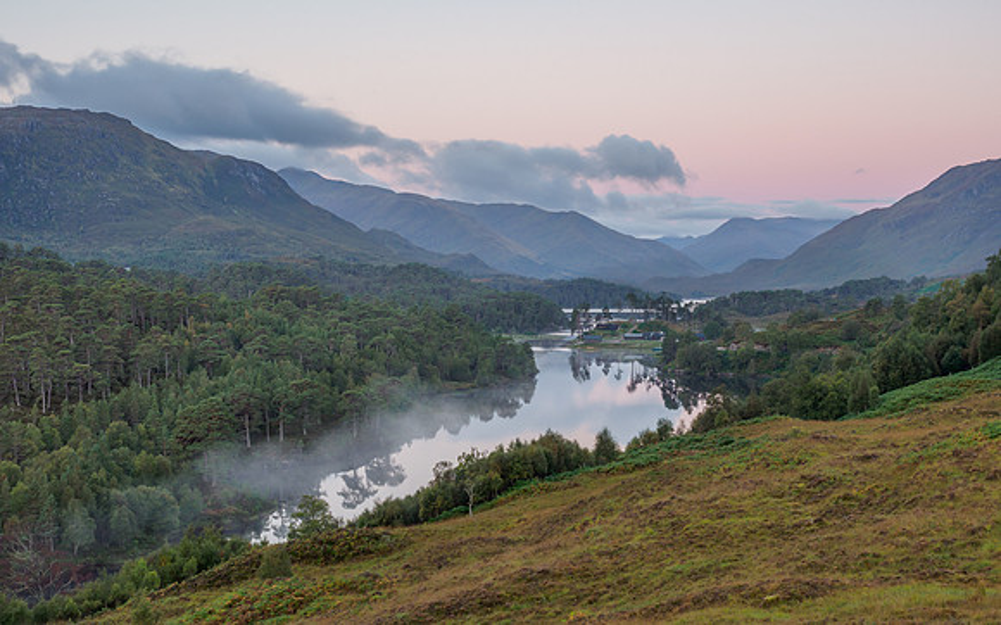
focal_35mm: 64
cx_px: 500
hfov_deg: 32.2
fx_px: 1734
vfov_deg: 20.4
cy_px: 250
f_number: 7.1
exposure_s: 1/8
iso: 200
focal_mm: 30
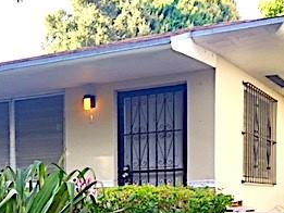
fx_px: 583
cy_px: 234
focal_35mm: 71
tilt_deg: -3.8
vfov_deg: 19.8
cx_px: 30
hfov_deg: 26.5
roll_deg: +1.8
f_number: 2.2
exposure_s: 1/163
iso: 32
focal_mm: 4.15
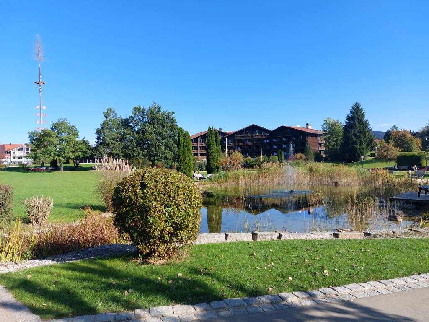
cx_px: 214
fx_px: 297
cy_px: 161
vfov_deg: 56.8
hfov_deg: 71.6
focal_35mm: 24
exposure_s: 1/646
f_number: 1.8
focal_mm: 5.23
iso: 25
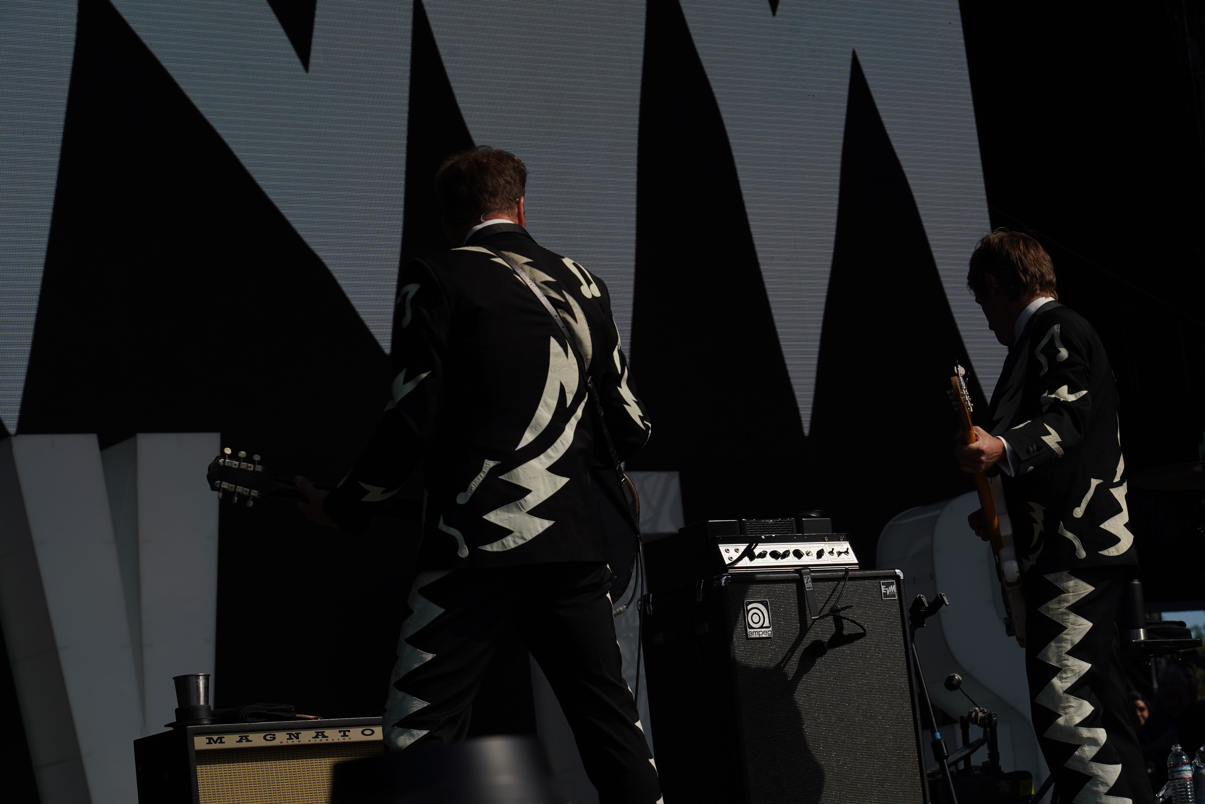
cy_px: 402
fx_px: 3514
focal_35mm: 105
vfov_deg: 13.0
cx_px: 602
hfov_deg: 19.5
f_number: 8
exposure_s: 1/800
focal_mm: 105
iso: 100
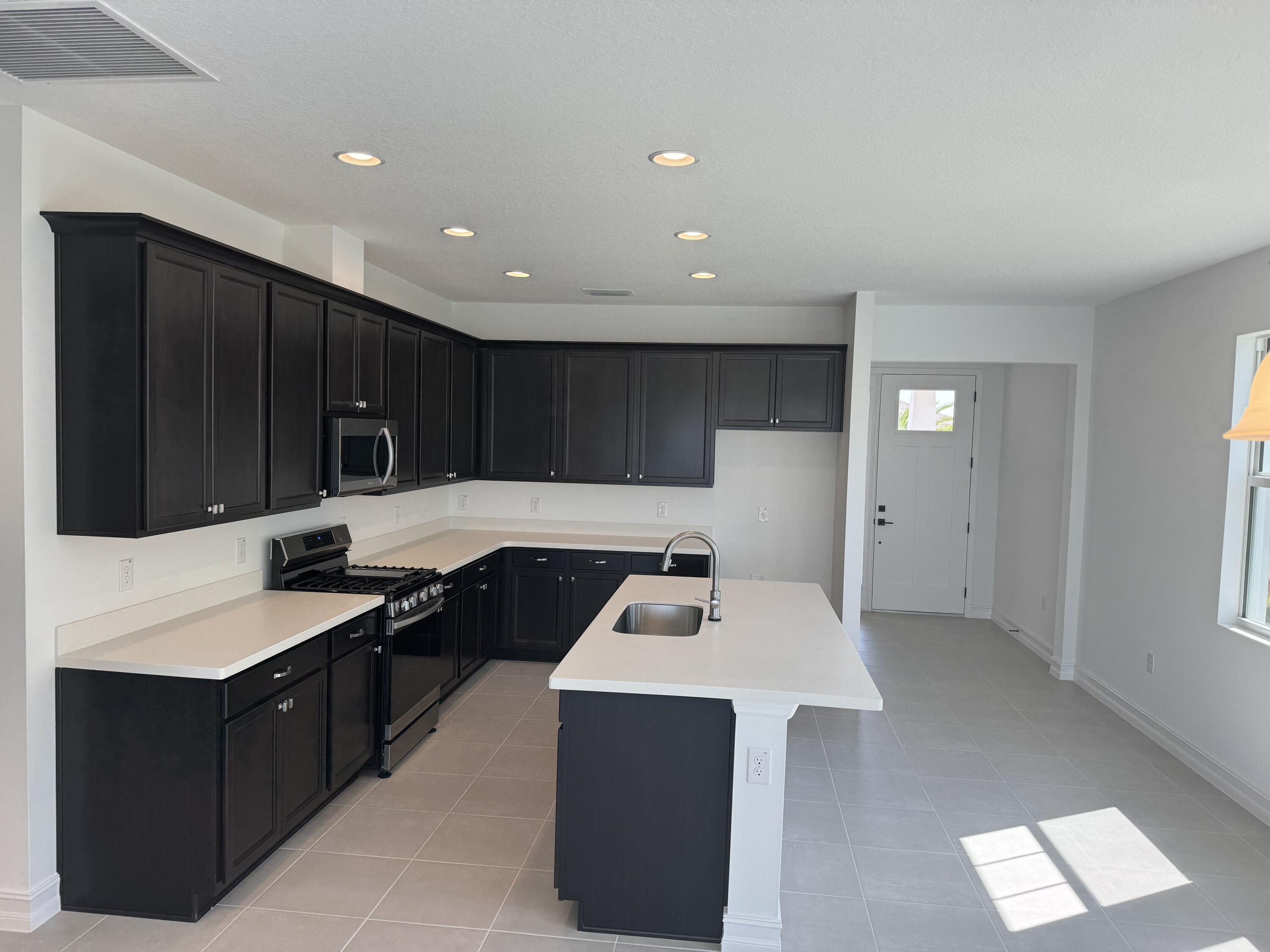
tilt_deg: -3.7
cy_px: 476
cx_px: 635
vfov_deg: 56.8
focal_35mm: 24
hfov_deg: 71.6
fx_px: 881
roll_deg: -1.5
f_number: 1.78
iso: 64
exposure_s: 1/244
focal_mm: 6.76
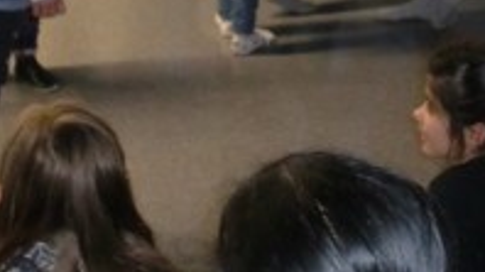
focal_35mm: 111
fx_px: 1426
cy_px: -91
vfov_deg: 10.6
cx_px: 250
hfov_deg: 19.3
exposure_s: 1/30
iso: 400
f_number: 2.8
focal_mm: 6.3
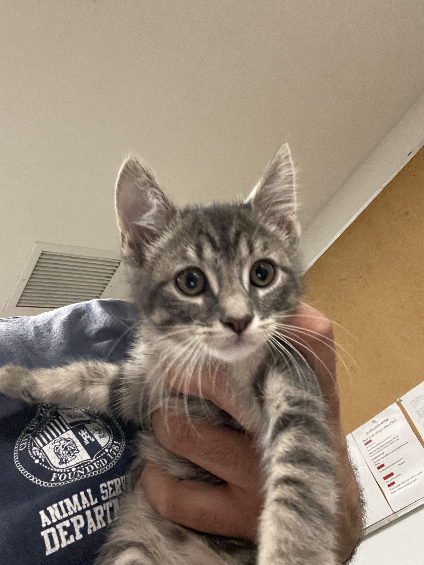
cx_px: 212
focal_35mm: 30
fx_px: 490
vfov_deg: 60.0
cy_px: 282
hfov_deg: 46.8
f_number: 2.2
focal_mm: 2.71
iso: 500
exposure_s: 1/30
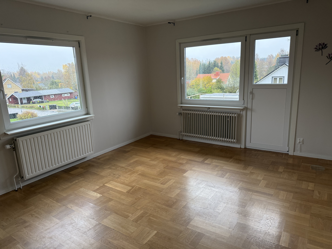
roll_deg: +2.9
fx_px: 230
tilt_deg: -13.8
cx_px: 166
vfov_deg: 56.8
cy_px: 124
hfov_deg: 71.6
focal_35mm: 24
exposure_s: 1/91
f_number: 1.78
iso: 200
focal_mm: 6.76
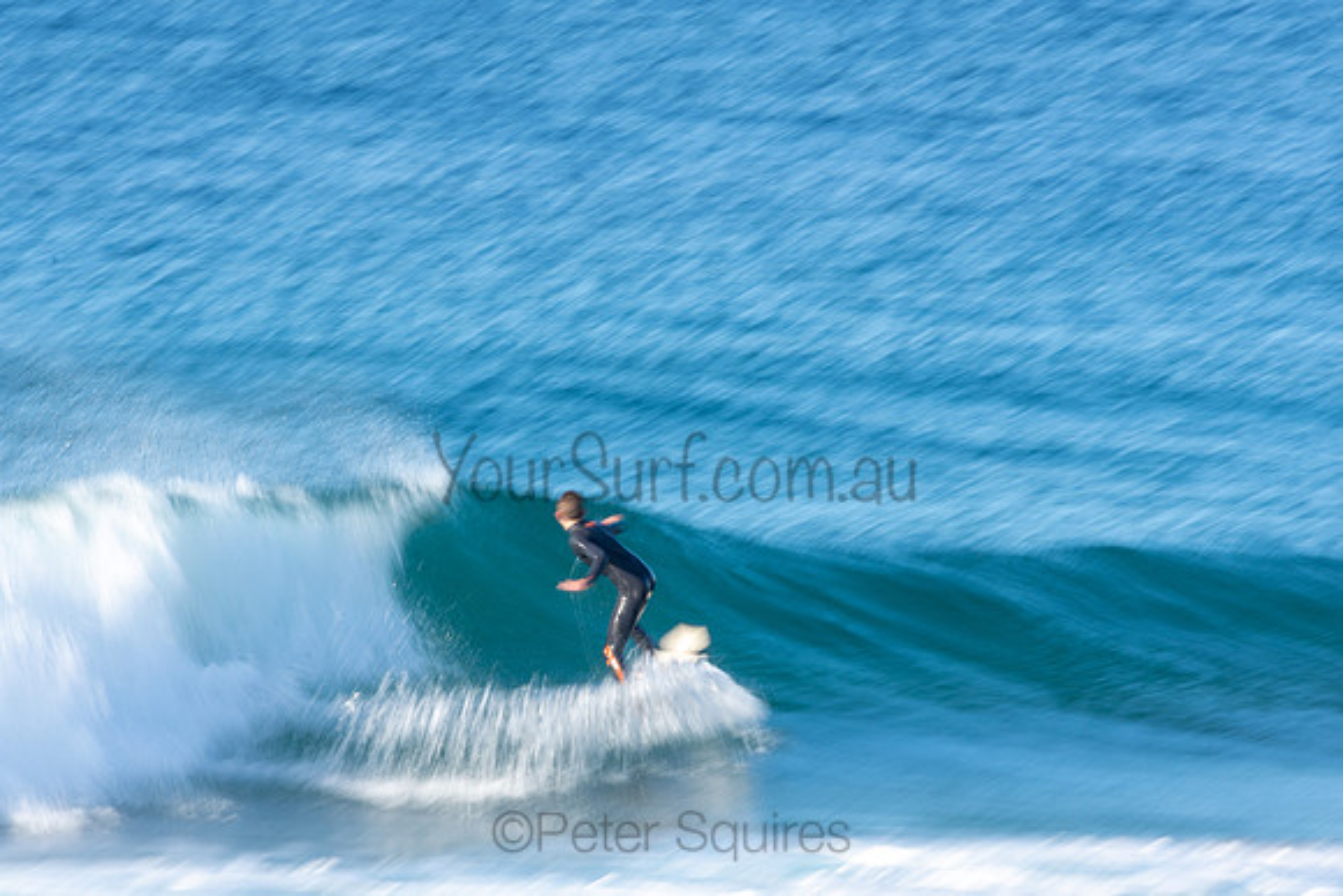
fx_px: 27984
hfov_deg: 2.7
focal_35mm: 750
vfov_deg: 1.8
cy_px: 448
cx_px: 672
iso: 100
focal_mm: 500
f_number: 22
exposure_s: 1/25
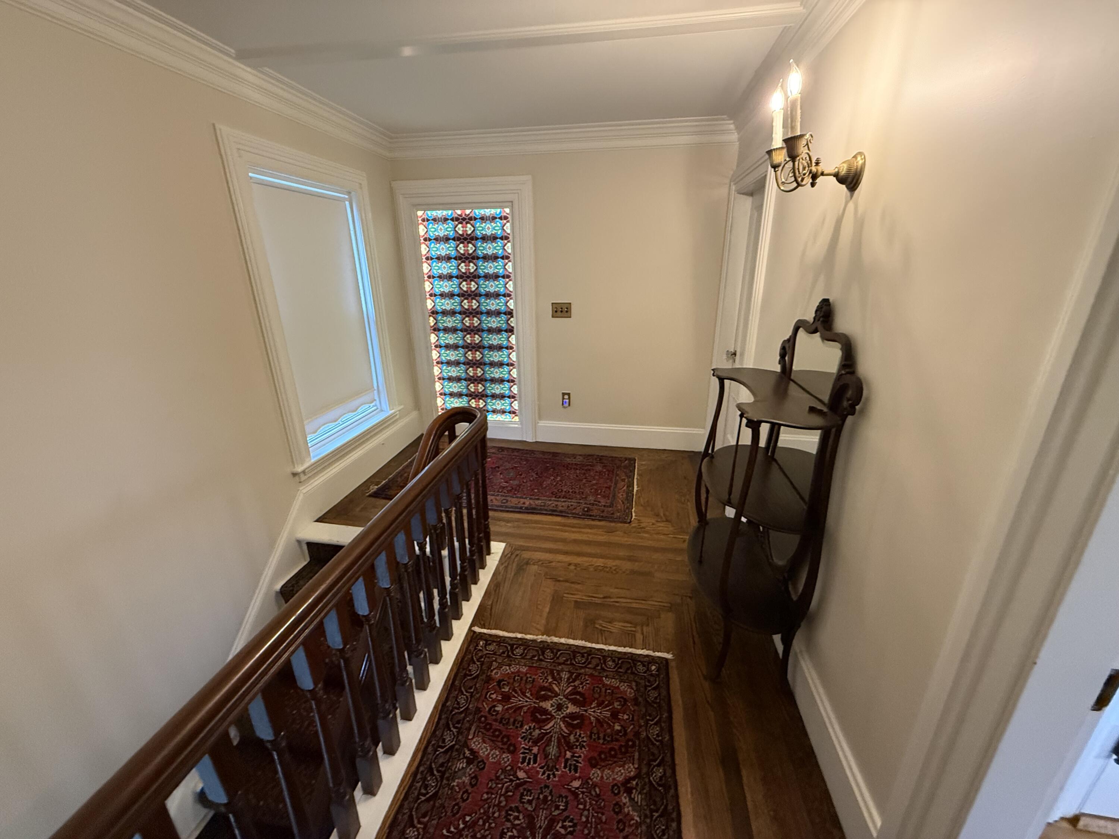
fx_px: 453
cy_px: 420
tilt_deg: -19.6
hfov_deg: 102.1
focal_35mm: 14
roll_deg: +0.8
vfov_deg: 85.7
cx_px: 560
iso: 500
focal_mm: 2.22
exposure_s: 1/60
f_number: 2.2
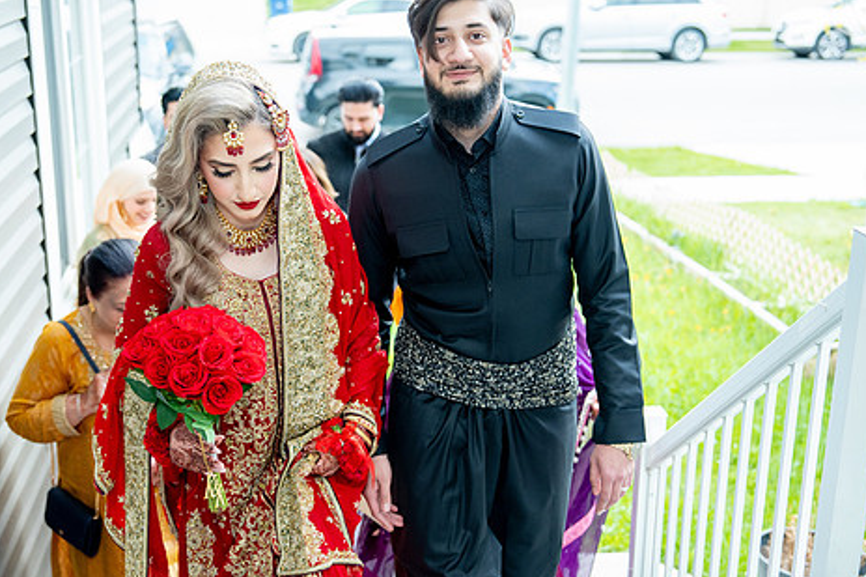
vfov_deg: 27.0
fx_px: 1202
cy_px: 317
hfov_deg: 39.6
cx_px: 416
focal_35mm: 50
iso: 1000
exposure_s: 1/320
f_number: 2.8
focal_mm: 40
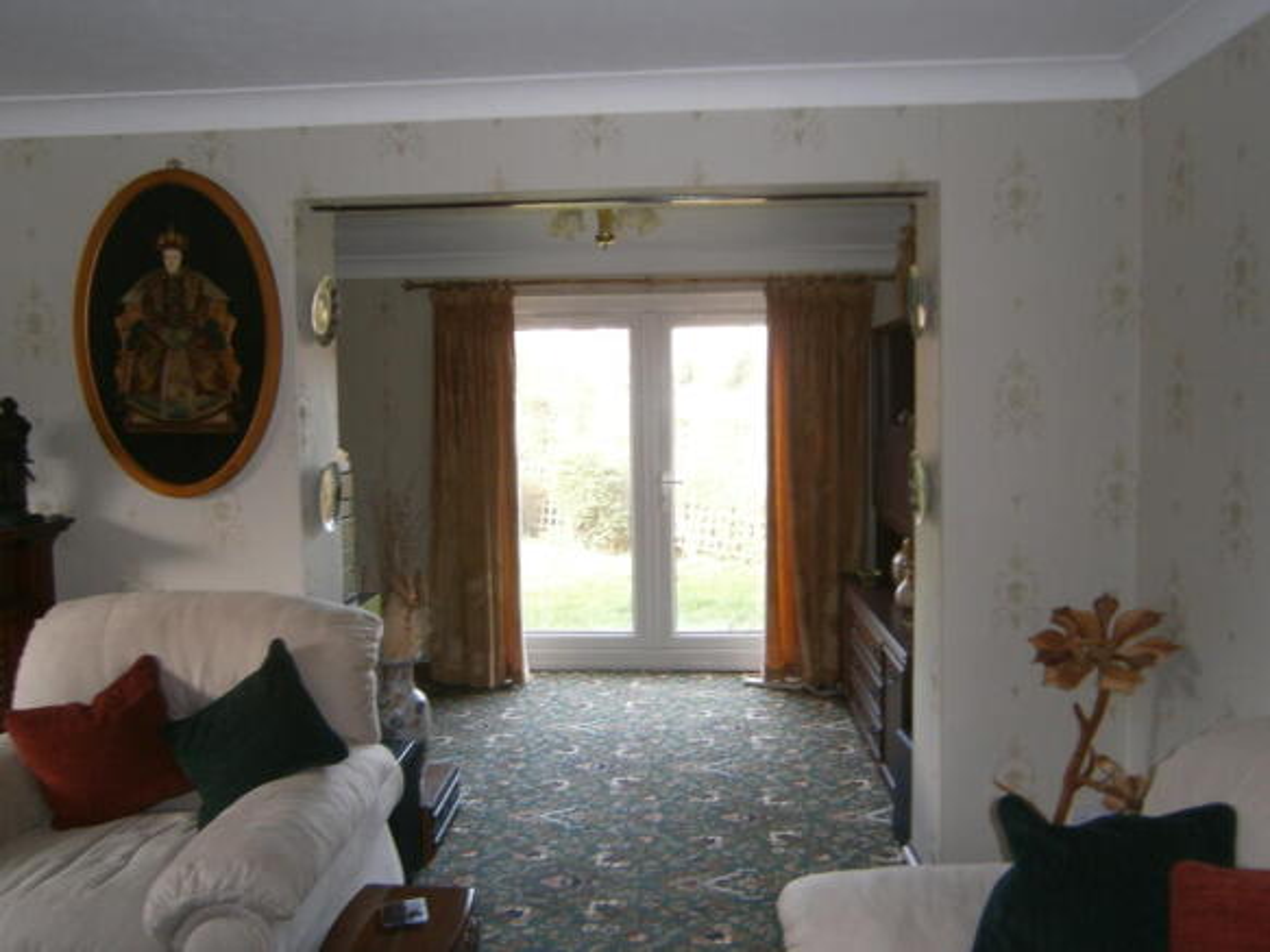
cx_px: 635
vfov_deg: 53.0
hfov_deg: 67.3
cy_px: 476
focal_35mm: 26
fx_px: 954
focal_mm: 4.7
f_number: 2.8
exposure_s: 1/30
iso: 125
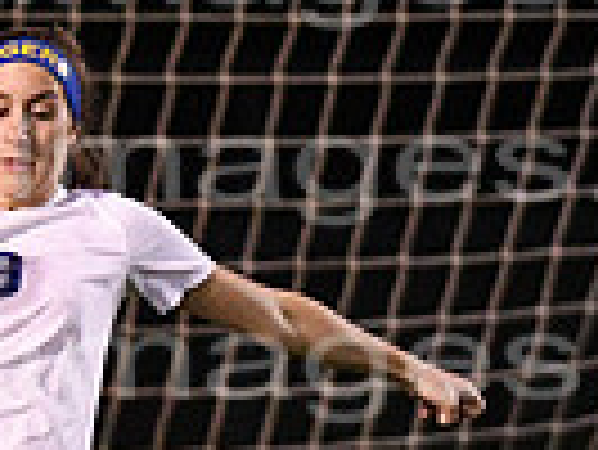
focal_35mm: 1883
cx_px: -49
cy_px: 466
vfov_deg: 0.8
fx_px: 32559
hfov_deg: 1.1
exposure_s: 1/640
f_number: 3.2
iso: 10000
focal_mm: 300
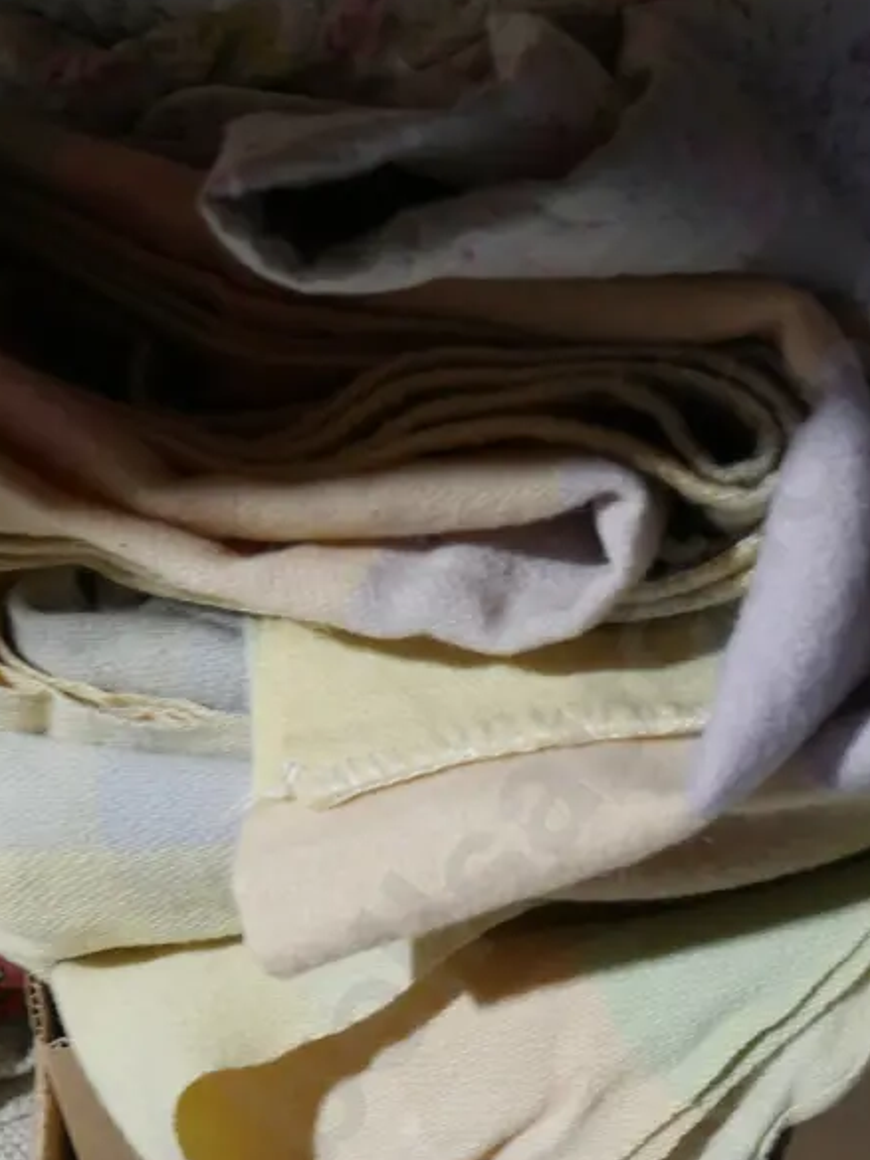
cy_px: 708
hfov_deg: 29.4
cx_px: 615
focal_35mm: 49
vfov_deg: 38.7
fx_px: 1641
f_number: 3.5
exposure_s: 1/60
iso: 640
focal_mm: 14
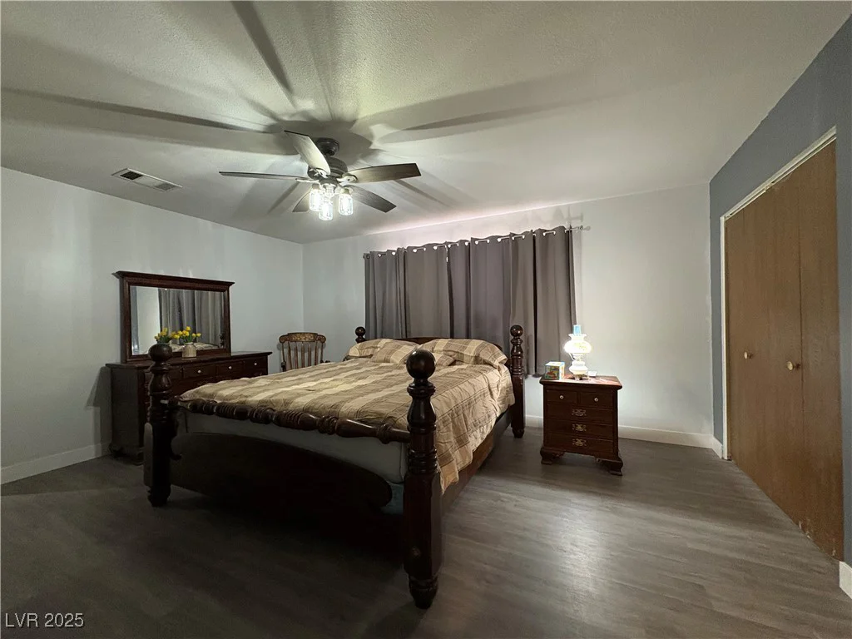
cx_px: 426
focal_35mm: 14
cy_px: 320
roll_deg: +0.8
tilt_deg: +1.0
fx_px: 345
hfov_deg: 102.1
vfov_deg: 85.7
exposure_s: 1/60
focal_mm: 2.22
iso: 500
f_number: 2.2
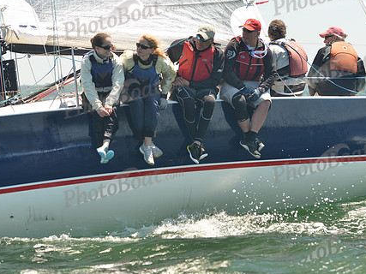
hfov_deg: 15.4
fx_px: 1353
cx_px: 229
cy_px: 129
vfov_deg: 11.6
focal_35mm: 128
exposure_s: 1/800
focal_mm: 98
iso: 400
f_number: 4
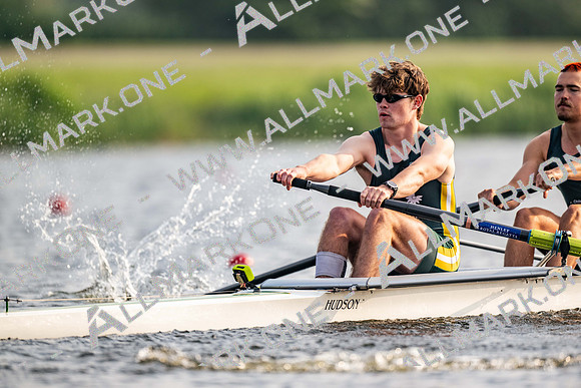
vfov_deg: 2.3
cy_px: 194
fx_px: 9685
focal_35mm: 600
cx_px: 290
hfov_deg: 3.4
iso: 320
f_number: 4
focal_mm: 600
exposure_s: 1/2500
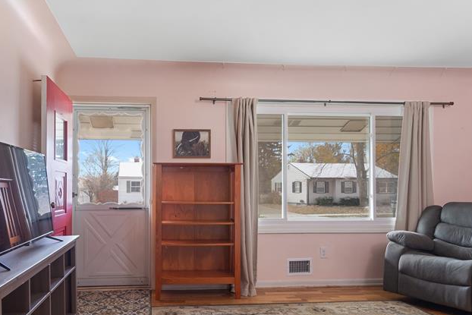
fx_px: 367
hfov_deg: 64.9
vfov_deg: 46.0
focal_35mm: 28
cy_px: 197
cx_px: 192
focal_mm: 17
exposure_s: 1/8
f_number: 9
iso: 320
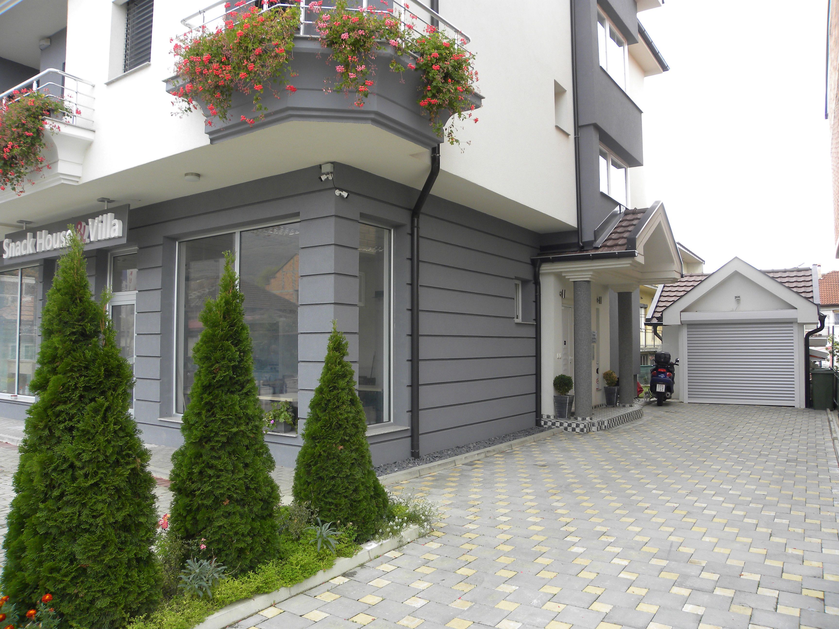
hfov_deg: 67.3
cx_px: 420
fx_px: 630
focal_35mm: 26
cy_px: 314
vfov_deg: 53.1
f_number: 3.5
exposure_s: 1/98.1
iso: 64
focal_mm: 4.6
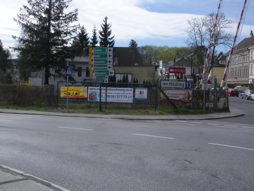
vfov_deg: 32.9
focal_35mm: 44
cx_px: 127
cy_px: 96
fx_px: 323
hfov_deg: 42.9
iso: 64
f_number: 4
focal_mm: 7.7
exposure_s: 1/744
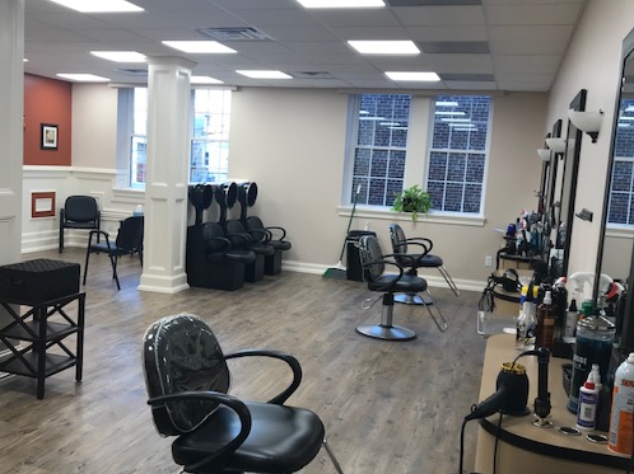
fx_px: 659
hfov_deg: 51.3
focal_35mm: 36
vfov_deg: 39.6
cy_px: 262
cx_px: 289
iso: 25
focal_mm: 3.99
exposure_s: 1/40
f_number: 1.8
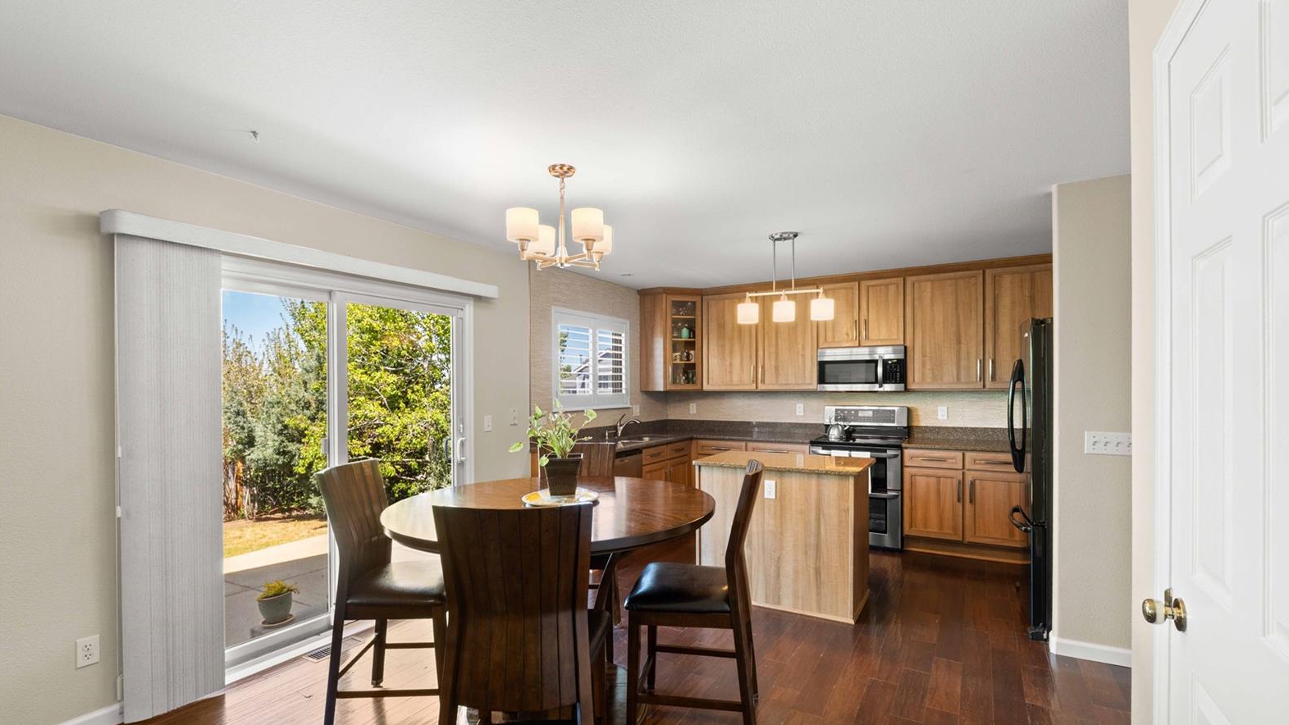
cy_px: 417
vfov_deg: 66.7
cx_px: 654
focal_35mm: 16
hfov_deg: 99.4
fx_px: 547
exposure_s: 1/1.67
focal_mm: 10
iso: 200
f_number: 10
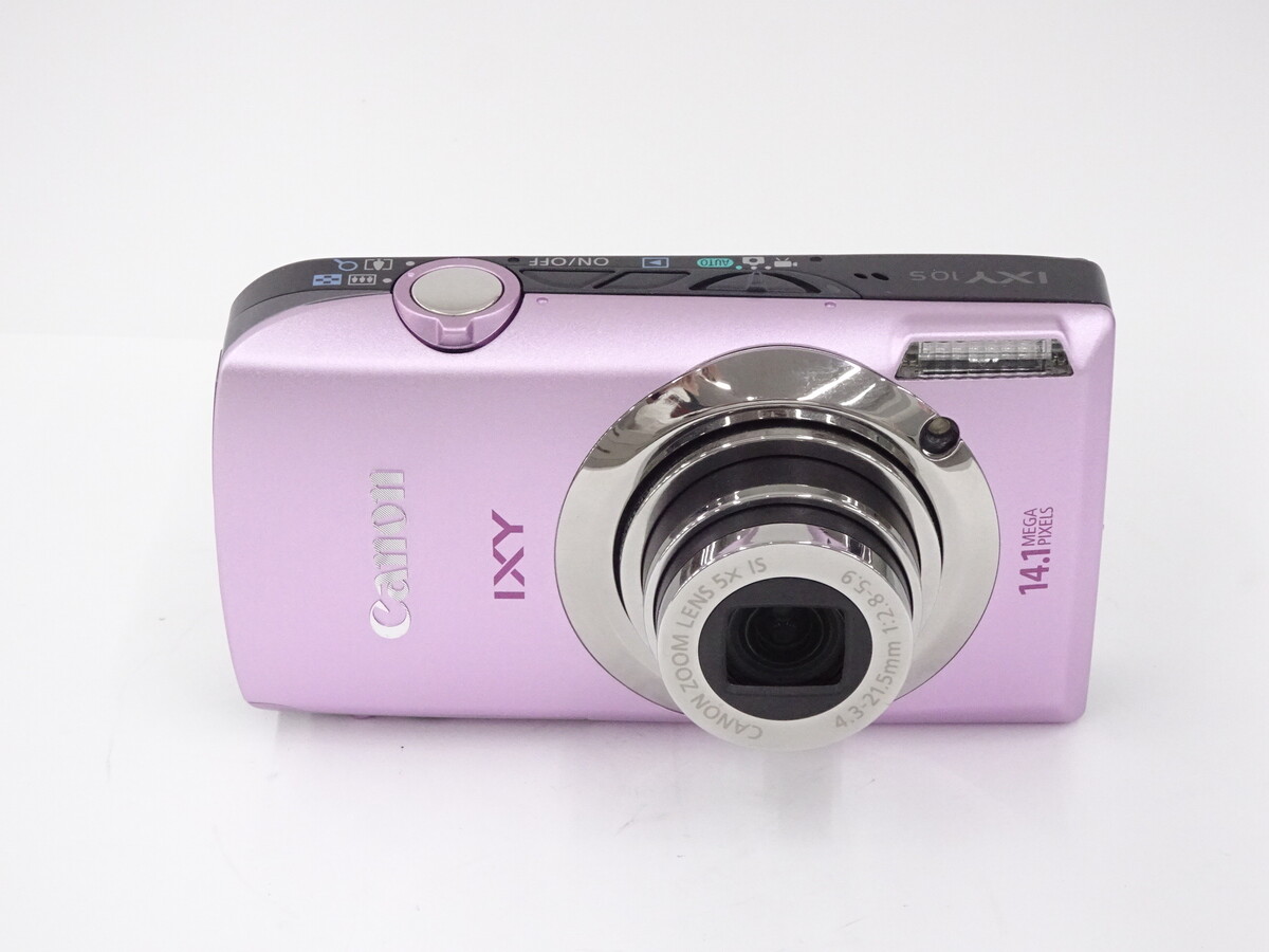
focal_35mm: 93
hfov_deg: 21.1
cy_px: 476
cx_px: 634
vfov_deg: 15.9
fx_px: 3409
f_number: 5
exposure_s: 1/100
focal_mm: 15.92
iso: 800
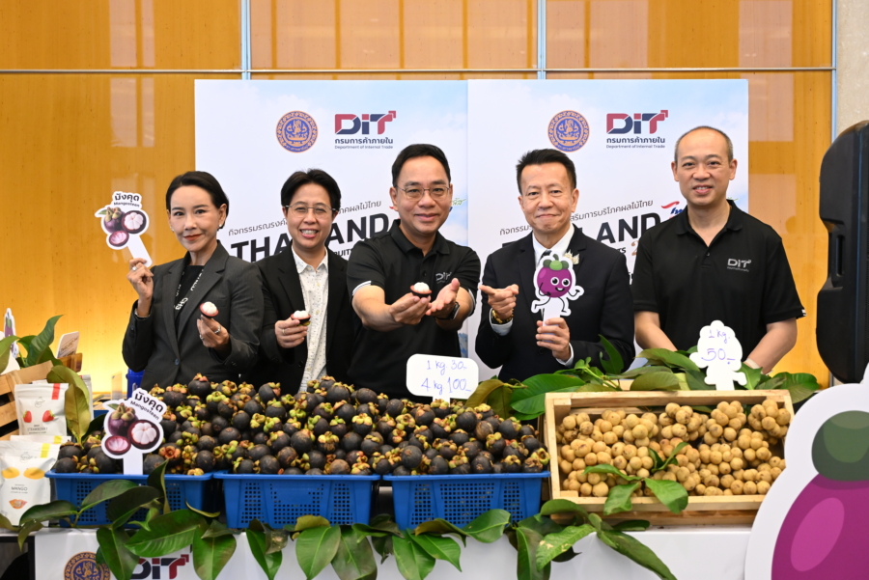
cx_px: 434
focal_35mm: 48
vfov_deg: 28.1
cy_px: 290
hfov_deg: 41.1
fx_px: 1159
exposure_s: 1/125
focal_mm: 48
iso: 3200
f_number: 4
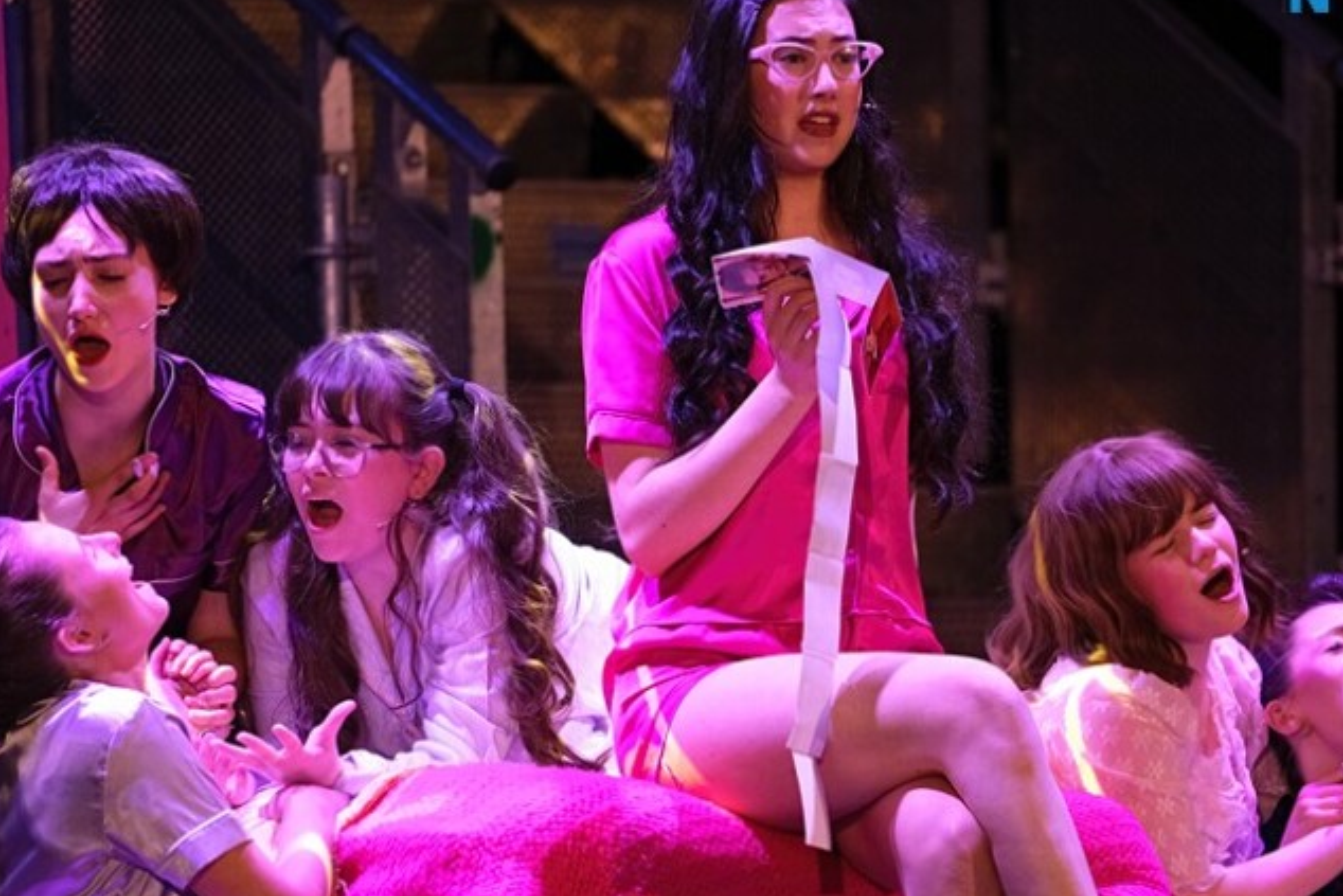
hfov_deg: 6.9
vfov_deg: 4.6
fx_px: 11119
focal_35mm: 298
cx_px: 676
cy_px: 553
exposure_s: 1/250
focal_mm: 140
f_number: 2.8
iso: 2000
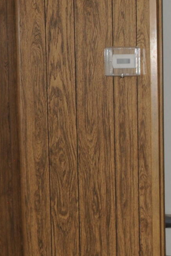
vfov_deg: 15.0
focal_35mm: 136
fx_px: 968
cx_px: 235
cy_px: 204
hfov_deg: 9.9
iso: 320
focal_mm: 20
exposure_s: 1/250
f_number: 3.5
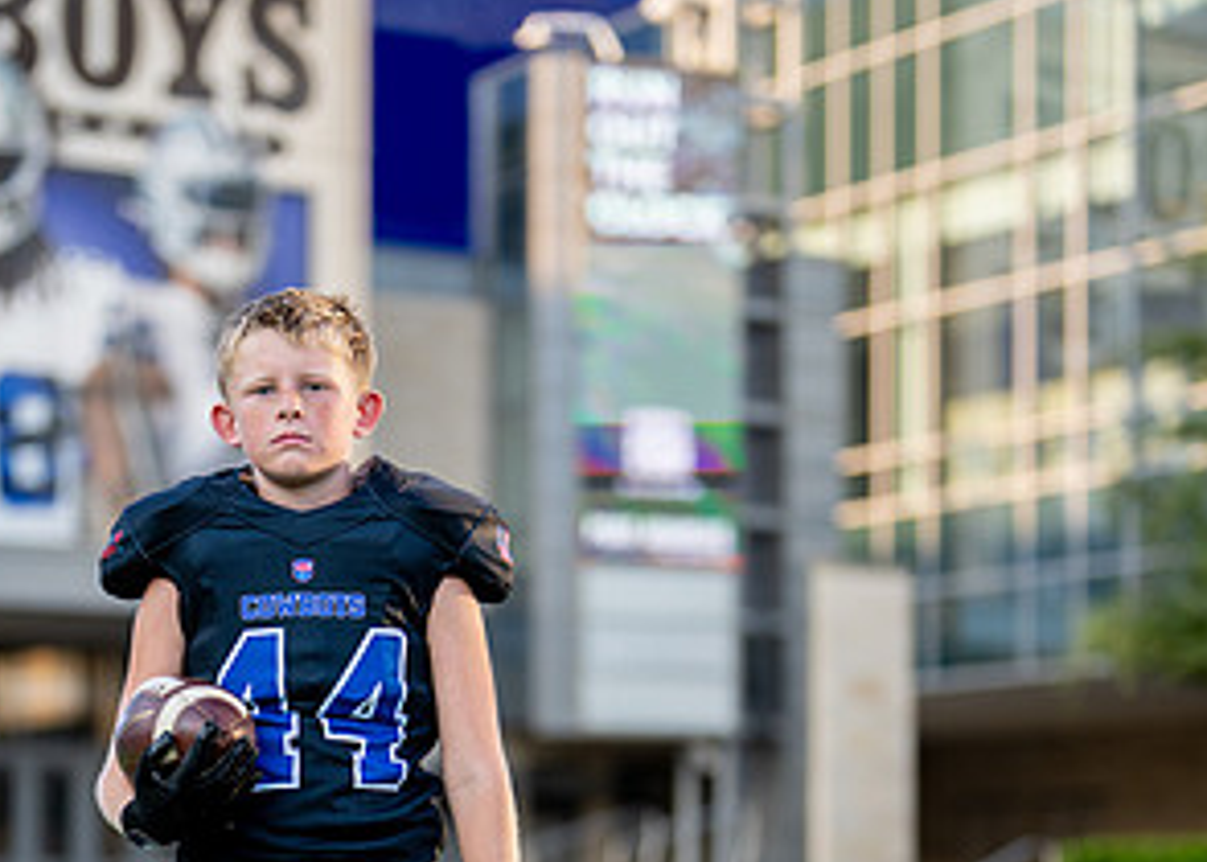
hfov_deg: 18.0
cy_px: 847
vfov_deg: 12.8
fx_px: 3805
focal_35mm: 111
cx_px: 389
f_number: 1.2
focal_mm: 50
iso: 100
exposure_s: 1/2000
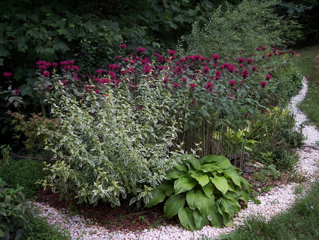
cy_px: 120
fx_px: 359
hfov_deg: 47.9
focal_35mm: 39
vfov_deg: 36.8
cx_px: 160
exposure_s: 1/60
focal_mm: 8
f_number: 2.8
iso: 100
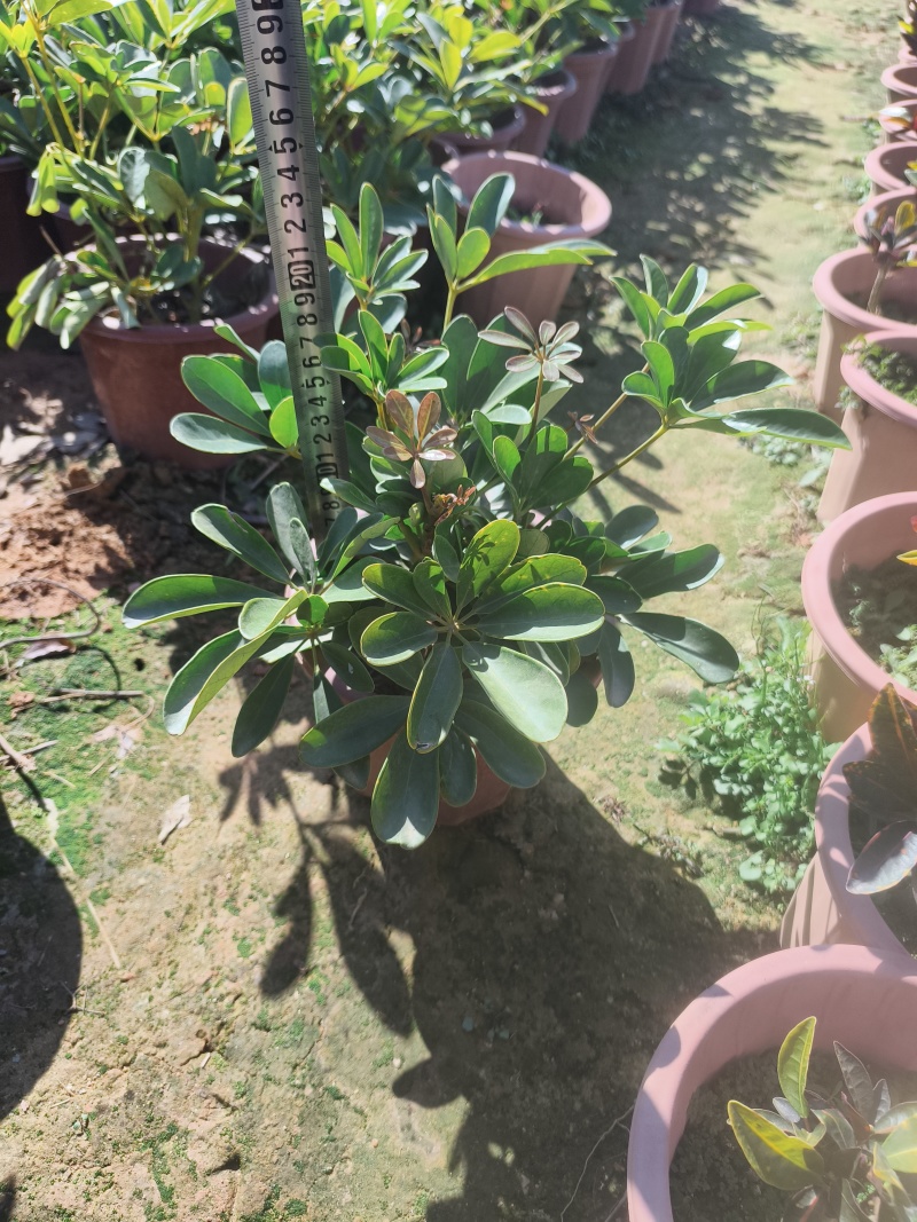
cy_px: 611
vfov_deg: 73.9
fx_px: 813
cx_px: 458
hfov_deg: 58.9
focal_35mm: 23
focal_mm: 5.84
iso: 80
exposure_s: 1/2713
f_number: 1.6
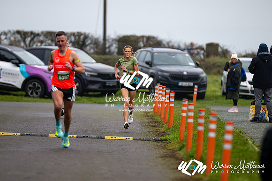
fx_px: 3398
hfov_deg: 4.6
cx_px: 136
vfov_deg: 3.1
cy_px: 90
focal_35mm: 450
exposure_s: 1/1600
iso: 320
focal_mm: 300
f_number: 2.8
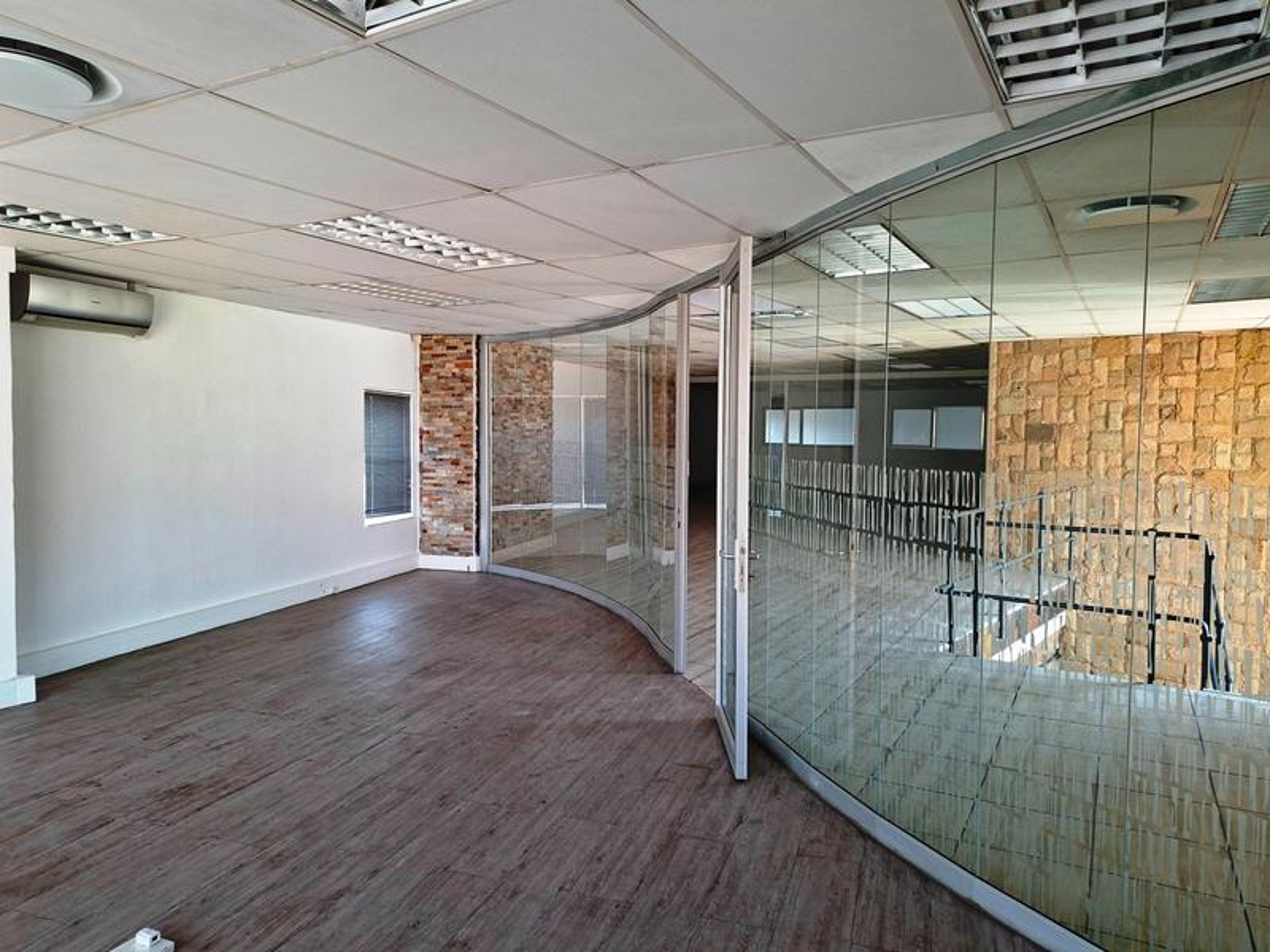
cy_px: 476
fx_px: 844
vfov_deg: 58.9
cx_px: 635
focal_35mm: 23
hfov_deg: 73.9
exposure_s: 1/100
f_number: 1.8
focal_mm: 5.54
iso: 250
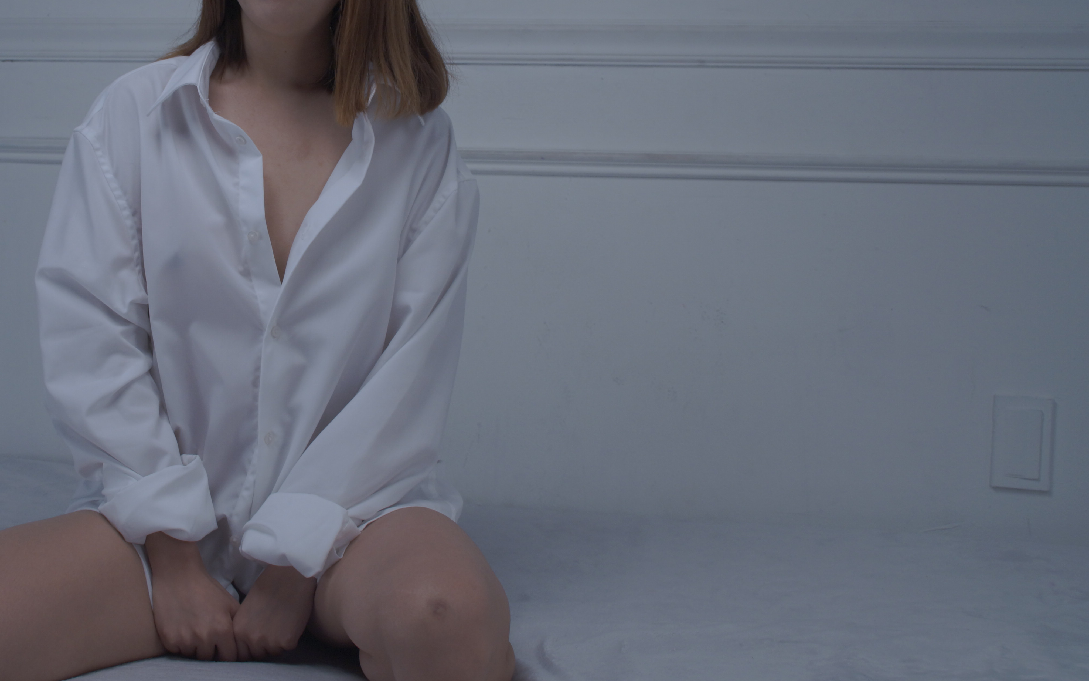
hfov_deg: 39.7
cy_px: 160
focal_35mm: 50
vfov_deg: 25.5
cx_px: 337
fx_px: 1484
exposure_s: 1/125
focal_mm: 22
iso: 200
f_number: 5.6
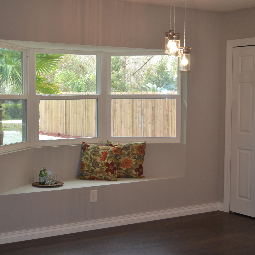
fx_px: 517
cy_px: 128
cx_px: 106
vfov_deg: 27.7
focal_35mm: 62
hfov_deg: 27.7
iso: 400
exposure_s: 1/100
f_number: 4.8
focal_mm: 32
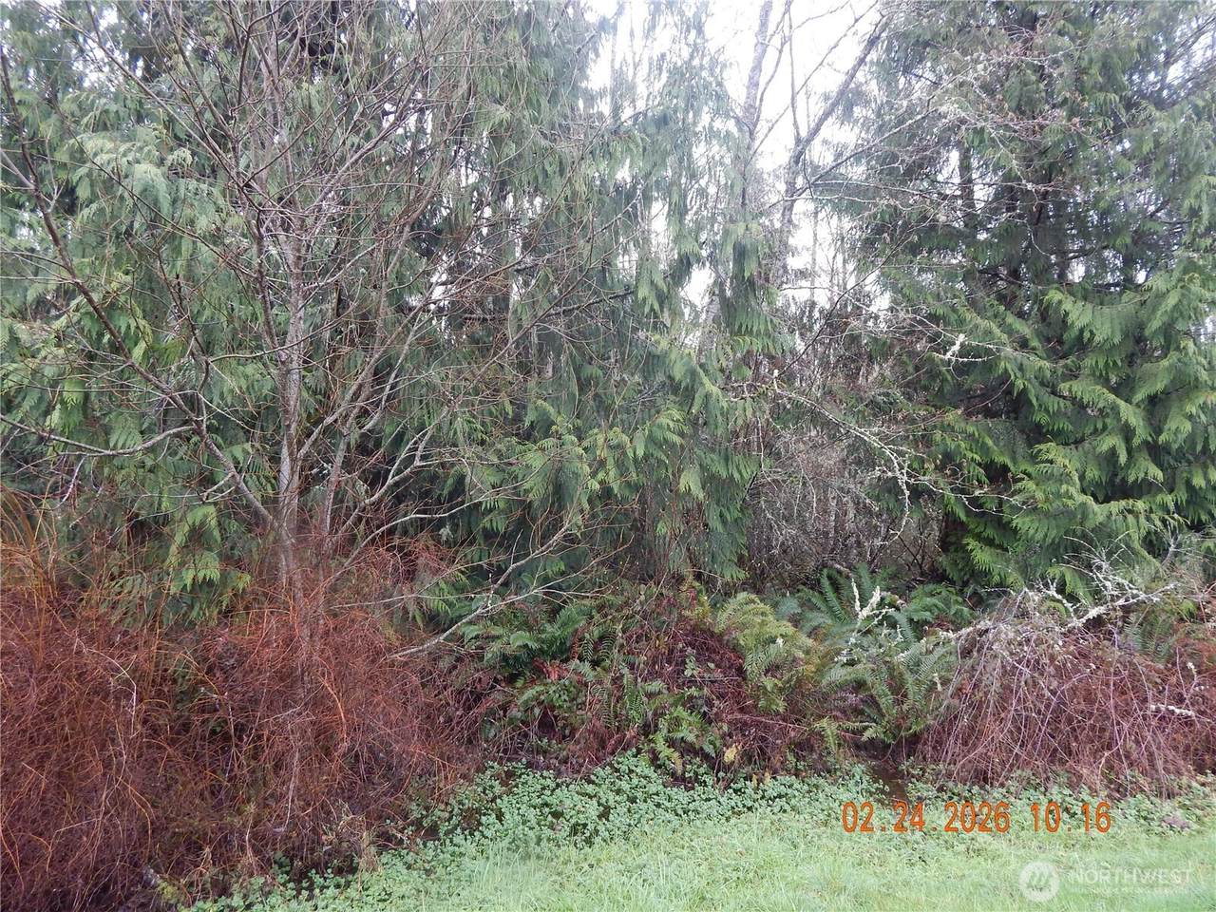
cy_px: 456
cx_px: 608
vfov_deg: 61.1
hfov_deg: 76.4
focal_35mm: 22
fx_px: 773
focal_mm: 4
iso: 125
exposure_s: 1/80
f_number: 3
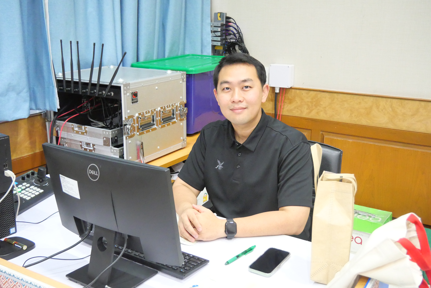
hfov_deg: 51.9
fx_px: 443
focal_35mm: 37
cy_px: 144
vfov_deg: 36.0
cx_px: 216
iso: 6400
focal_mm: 18
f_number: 3.9
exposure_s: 1/50
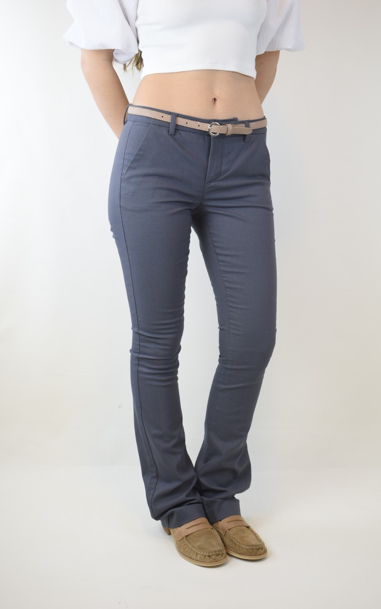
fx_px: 789
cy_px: 304
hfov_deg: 27.1
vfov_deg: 42.2
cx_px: 198
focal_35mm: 48
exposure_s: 1/80
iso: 400
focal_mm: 31
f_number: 4.5
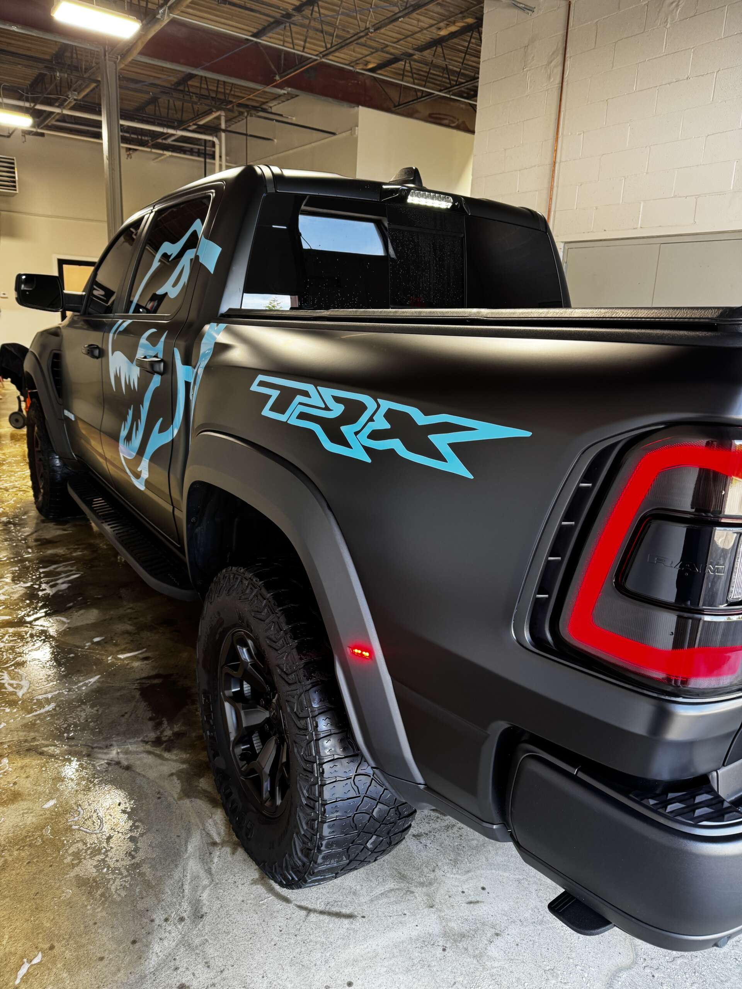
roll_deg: -2.7
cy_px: 494
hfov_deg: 56.8
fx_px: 686
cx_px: 371
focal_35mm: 24
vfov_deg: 71.6
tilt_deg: -14.7
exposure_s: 1/60
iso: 160
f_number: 1.78
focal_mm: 6.76
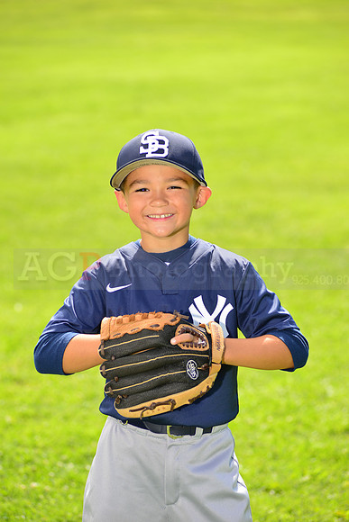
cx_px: 174
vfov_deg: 14.2
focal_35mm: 145
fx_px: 2107
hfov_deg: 9.5
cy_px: 261
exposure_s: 1/250
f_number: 5
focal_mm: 145
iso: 100
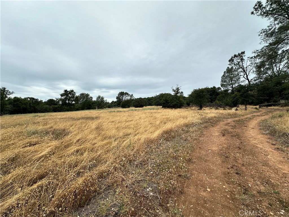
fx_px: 117
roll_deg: -1.8
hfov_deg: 102.1
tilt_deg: +0.3
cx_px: 144
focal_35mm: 14
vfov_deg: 85.7
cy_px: 108
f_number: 2.2
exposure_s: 1/1531
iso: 50
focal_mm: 2.22
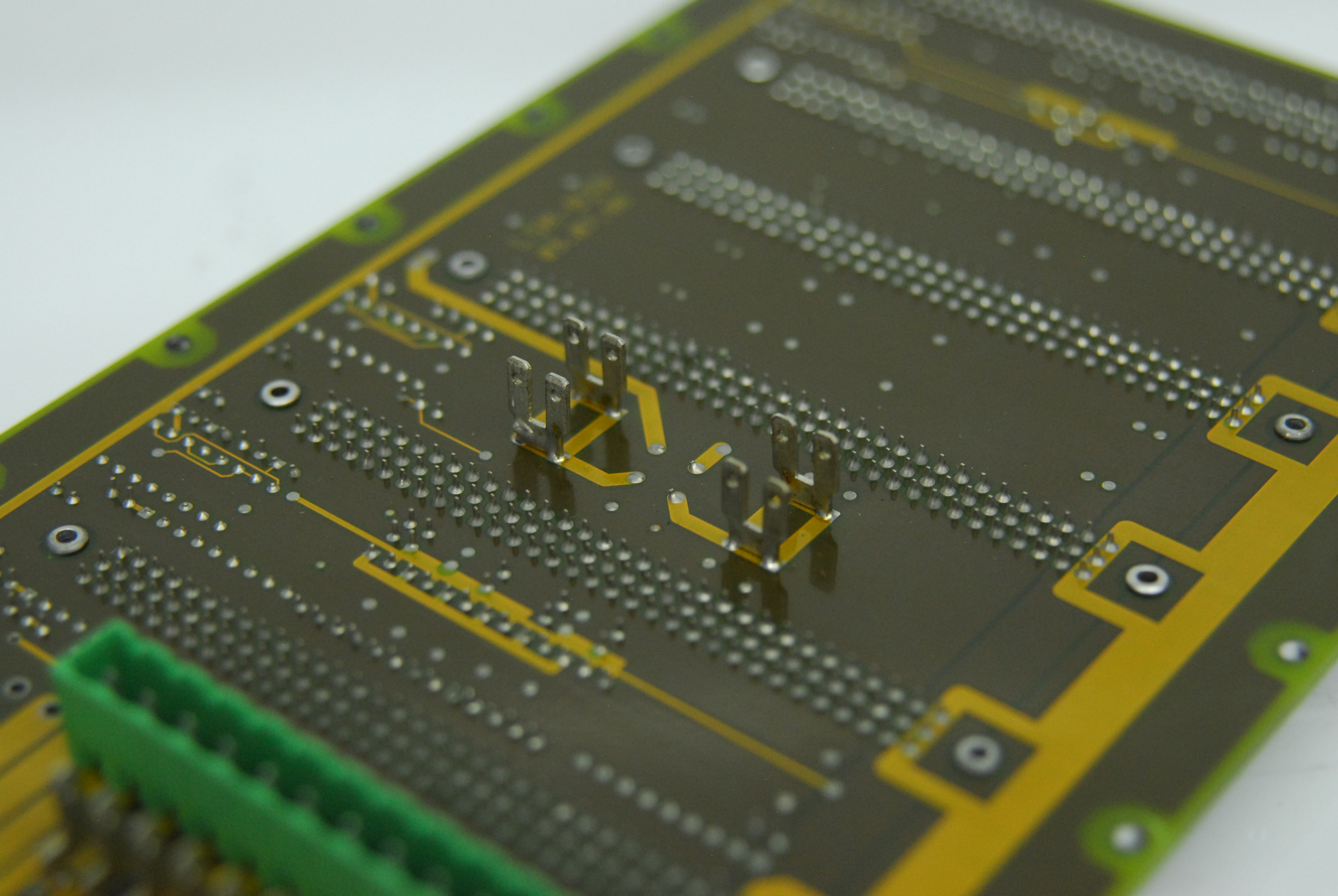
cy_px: 448
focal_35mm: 75
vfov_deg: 18.2
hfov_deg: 27.0
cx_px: 669
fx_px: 2791
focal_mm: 50
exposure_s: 1/160
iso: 800
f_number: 3.5
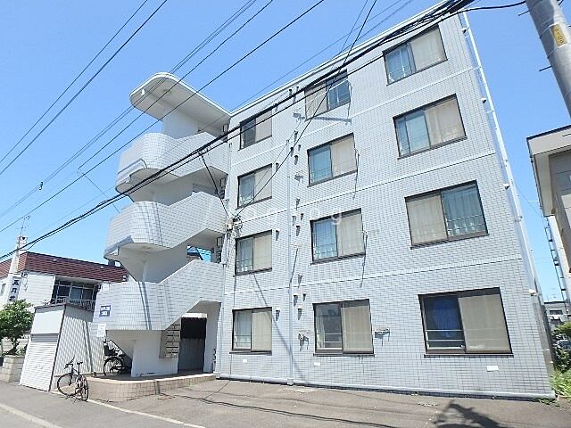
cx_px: 286
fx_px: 346
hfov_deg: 79.0
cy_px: 214
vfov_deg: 63.4
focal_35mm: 21
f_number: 3.5
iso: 125
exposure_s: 1/640
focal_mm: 3.7
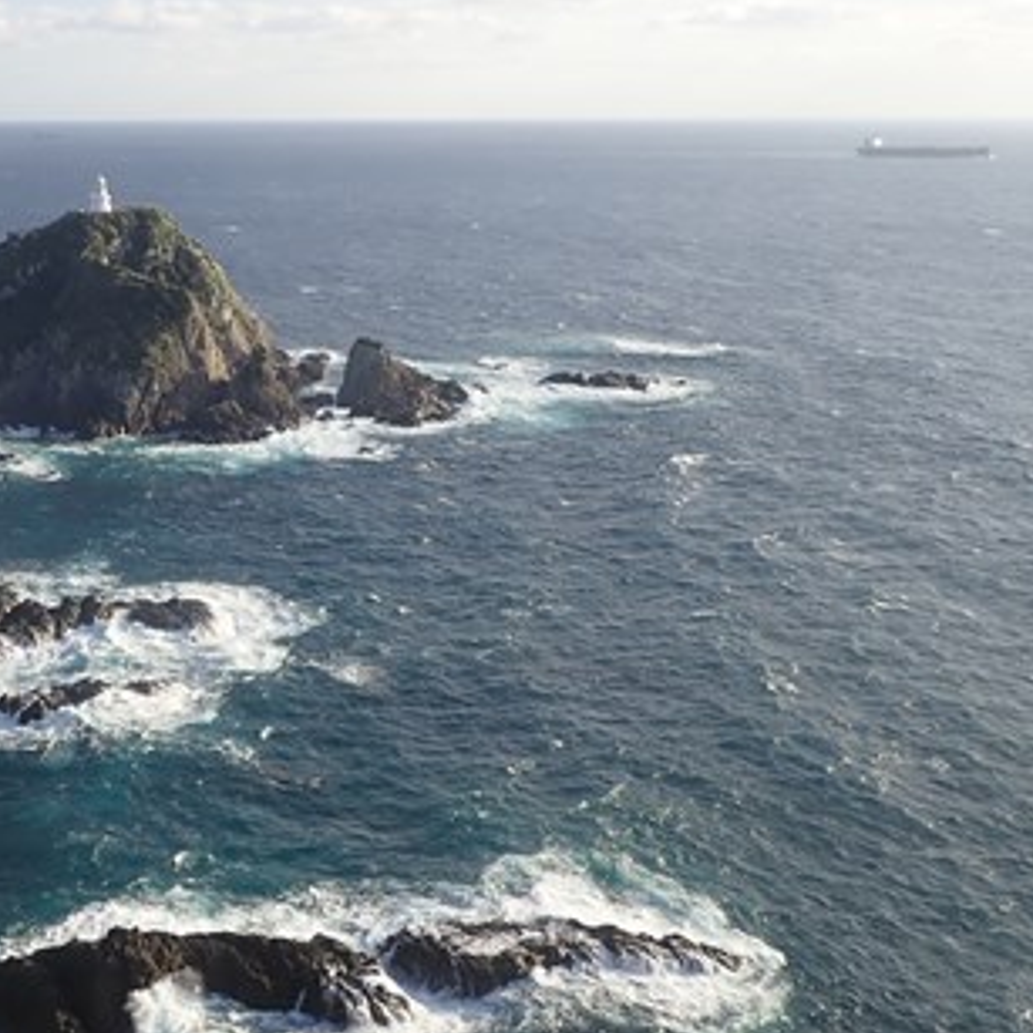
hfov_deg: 34.9
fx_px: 1553
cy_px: 397
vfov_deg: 36.6
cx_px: 128
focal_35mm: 46
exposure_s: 1/1000
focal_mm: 4.5
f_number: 2.8
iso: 100
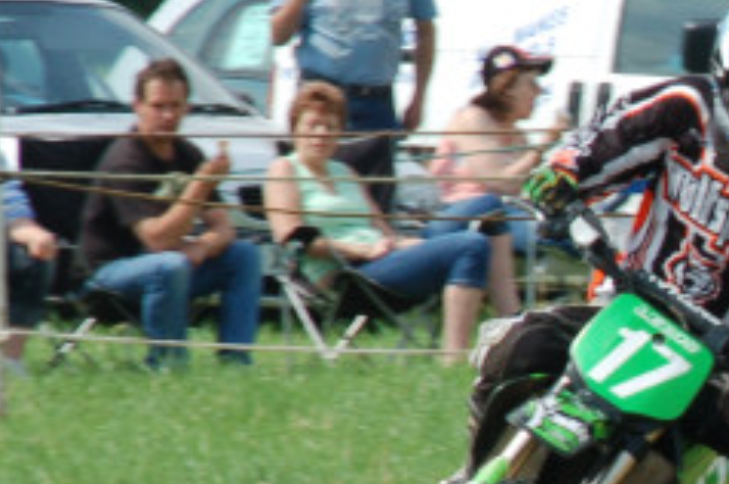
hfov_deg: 1.4
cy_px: 521
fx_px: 30556
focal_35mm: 1511
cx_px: 1216
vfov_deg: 0.9
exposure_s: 1/180
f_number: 16
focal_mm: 300
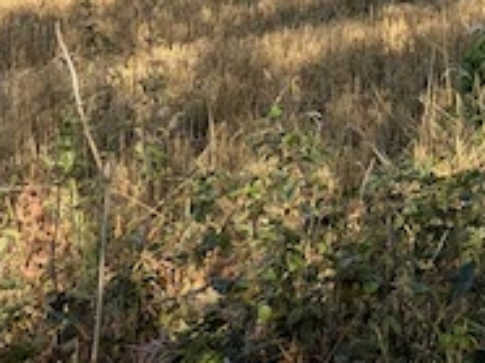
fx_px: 966
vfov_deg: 19.3
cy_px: -136
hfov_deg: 22.4
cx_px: 754
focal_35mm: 69
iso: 69
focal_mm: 2.35
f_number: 2.2
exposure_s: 1/1661
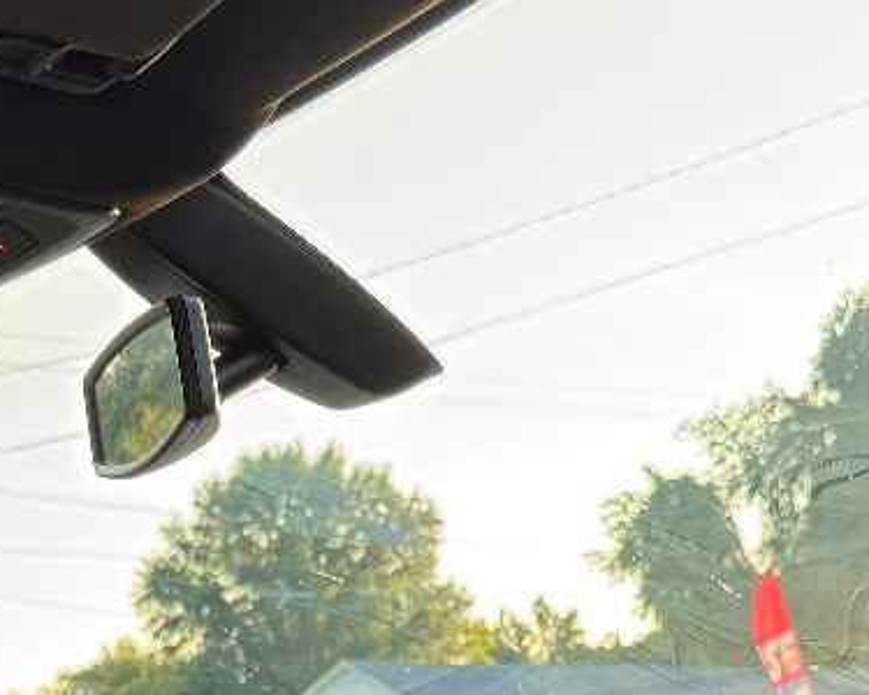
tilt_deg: -3.1
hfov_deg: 21.2
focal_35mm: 90
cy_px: 952
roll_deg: +1.3
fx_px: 2315
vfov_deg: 16.0
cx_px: 355
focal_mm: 6.76
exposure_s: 1/121
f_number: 1.78
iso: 50
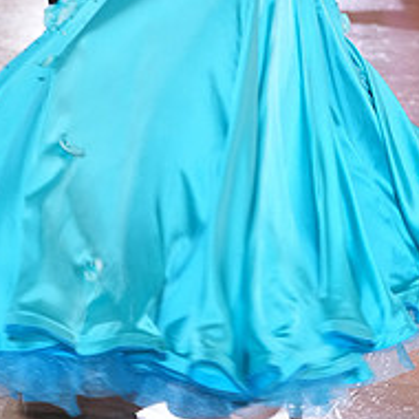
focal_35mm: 182
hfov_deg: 9.6
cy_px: -101
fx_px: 2492
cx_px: 275
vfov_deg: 9.5
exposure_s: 1/250
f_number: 5
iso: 3200
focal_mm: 70
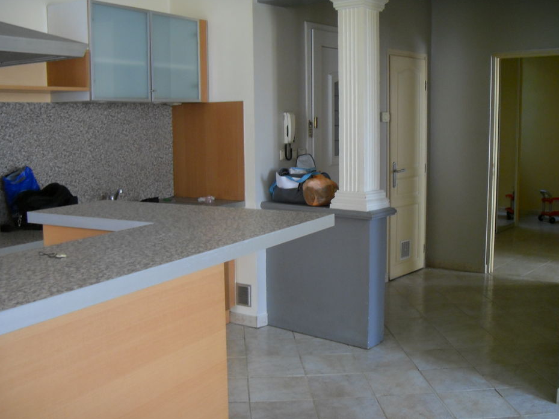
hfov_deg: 44.8
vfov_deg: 34.3
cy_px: 219
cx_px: 277
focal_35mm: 42
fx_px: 678
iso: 200
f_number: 3.5
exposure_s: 1/30
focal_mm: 6.6
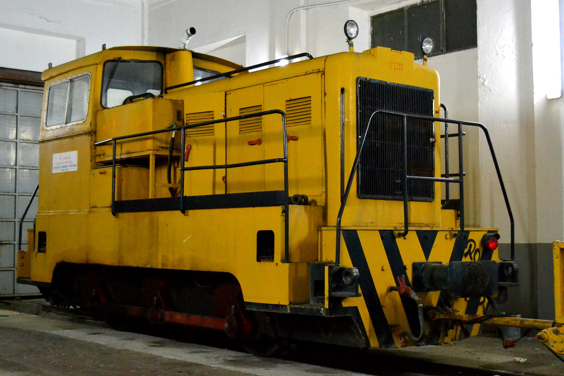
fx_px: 846
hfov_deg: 36.9
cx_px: 264
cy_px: 168
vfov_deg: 25.1
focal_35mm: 54
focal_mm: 30
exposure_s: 1/30
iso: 3200
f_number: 4.2
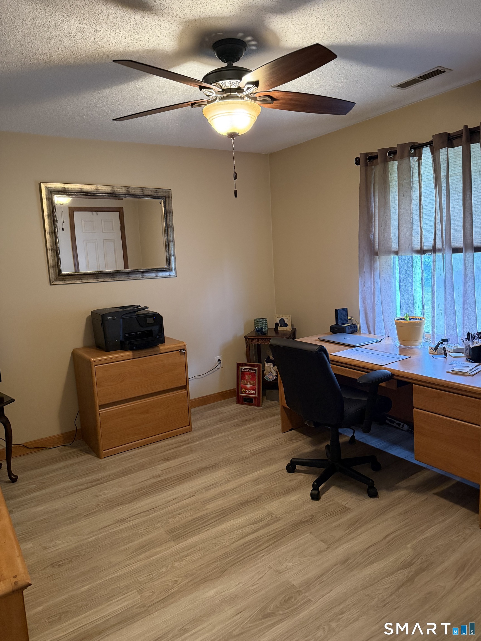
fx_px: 445
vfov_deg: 71.6
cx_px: 240
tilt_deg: -6.7
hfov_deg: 56.8
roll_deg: +2.7
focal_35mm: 24
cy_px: 320
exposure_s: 1/60
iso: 640
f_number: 1.78
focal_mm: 6.76
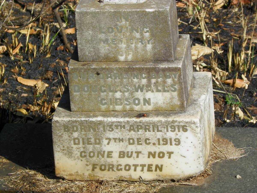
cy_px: 96
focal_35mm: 204
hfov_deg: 9.7
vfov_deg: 7.3
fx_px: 1515
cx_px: 128
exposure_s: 1/320
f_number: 5
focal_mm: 36.3
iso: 64
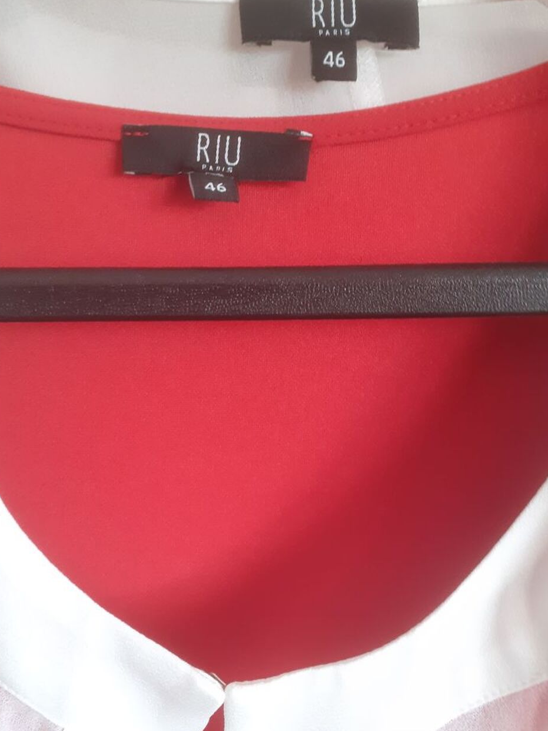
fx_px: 612
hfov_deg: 48.2
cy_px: 343
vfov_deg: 61.6
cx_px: 258
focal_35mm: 29
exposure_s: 1/40
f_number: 1.9
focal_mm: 3.6
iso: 200
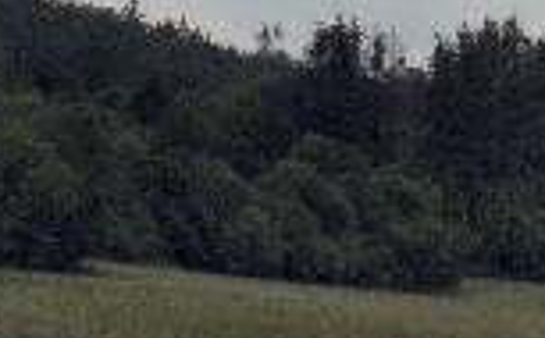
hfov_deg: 5.3
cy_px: -496
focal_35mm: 390
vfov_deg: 3.3
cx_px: 1115
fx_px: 5782
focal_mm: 38
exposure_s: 1/1000
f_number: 16
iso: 250
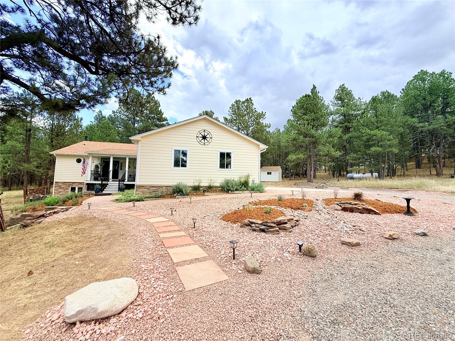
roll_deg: -1.4
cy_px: 170
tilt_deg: +4.3
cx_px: 228
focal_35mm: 14
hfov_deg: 102.1
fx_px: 184
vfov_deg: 85.7
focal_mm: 2.22
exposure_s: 1/726
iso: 50
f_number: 2.2
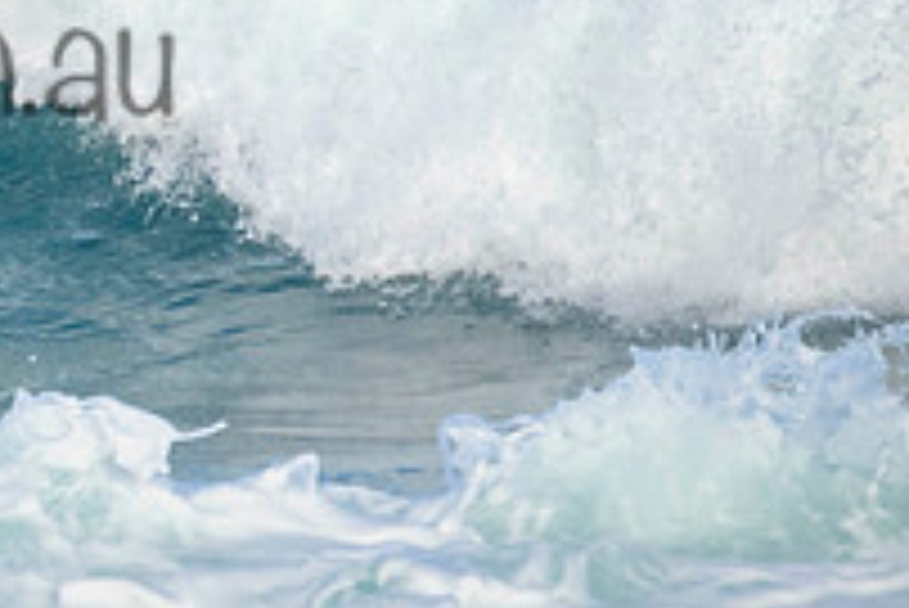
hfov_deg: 0.9
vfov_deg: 0.6
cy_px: 11
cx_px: -302
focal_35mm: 2298
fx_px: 58064
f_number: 11
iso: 2000
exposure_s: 1/1600
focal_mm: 800
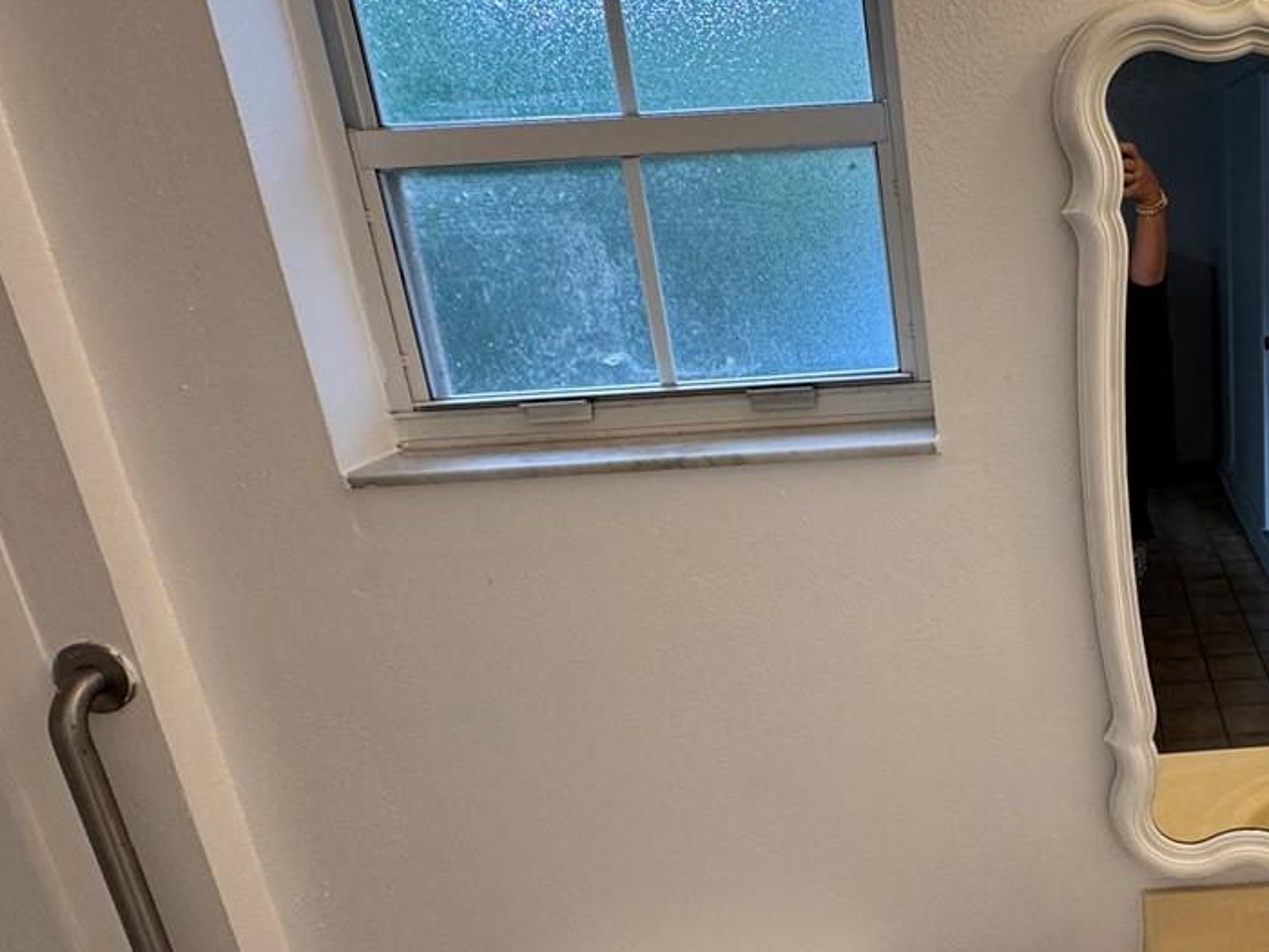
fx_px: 1173
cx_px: 1119
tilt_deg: -17.4
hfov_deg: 50.9
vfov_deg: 44.1
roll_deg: +2.4
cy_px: 542
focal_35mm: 32
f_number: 2.2
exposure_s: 1/120
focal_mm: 2.22
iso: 80
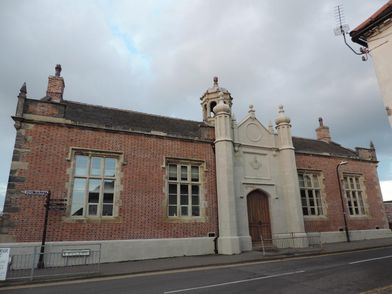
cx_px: 196
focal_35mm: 24
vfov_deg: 56.8
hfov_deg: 71.6
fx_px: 272
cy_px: 147
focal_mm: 4.3
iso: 80
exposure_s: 1/80
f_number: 3
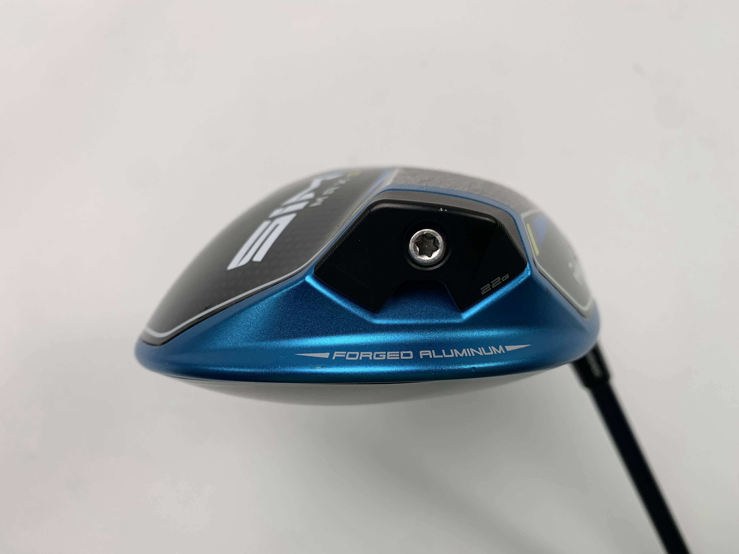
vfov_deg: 53.1
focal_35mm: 26
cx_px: 370
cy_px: 277
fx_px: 555
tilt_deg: -69.3
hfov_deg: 67.3
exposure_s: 1/279
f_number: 1.8
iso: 25
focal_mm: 4.25
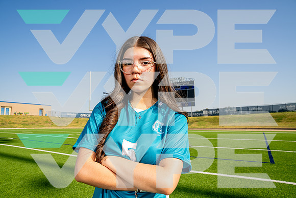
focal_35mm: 24
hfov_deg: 73.7
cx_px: 148
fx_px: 197
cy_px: 99
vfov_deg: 53.2
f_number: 7.1
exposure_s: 1/125
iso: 50
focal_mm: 24
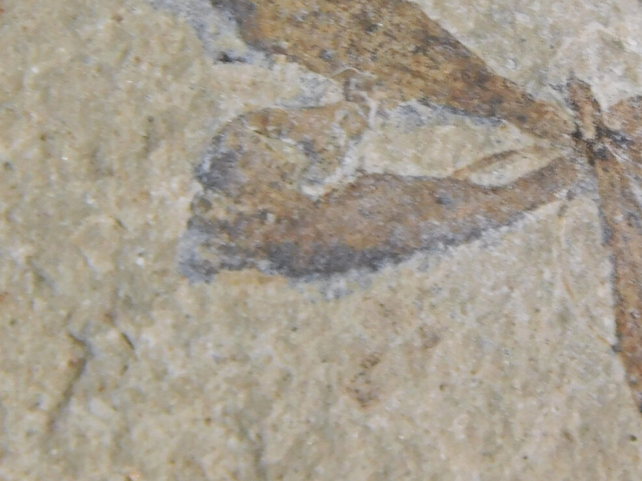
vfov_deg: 3.1
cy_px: 177
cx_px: 587
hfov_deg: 4.2
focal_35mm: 476
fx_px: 8826
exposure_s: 1/50
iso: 125
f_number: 5.4
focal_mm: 32.7
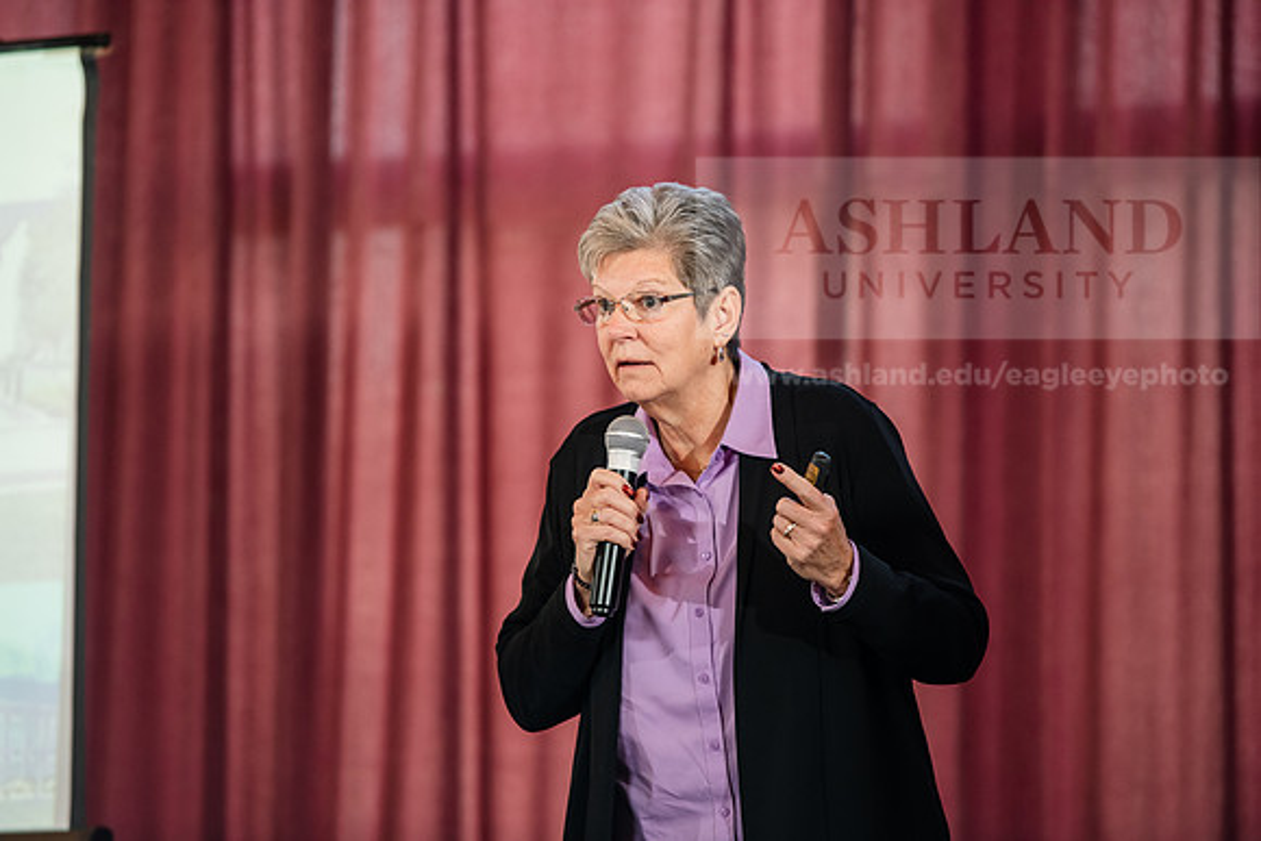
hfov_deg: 11.1
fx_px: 6481
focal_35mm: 185
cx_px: 630
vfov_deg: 7.4
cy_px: 420
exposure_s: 1/200
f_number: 3.2
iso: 1250
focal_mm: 185
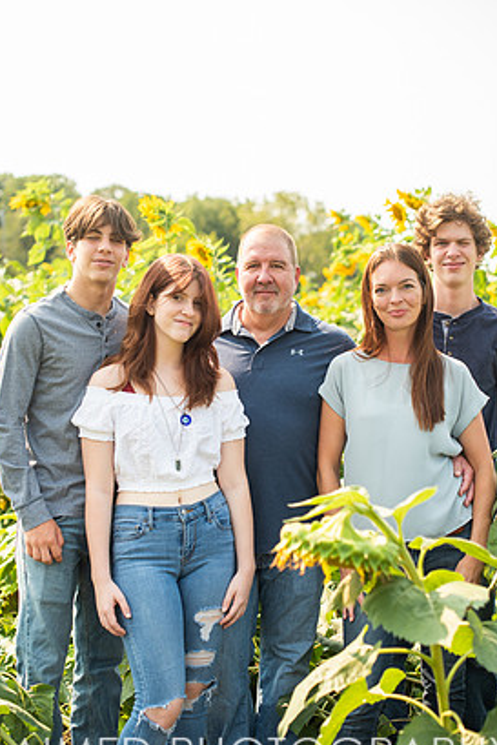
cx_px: 262
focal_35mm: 55
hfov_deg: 24.6
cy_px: 379
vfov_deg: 36.2
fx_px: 1138
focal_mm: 50
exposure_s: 1/1250
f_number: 2.8
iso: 200
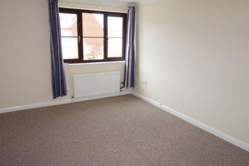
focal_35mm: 28
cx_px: 124
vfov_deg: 46.4
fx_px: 194
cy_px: 83
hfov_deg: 65.5
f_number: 2.8
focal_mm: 10.4
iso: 125
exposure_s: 1/100
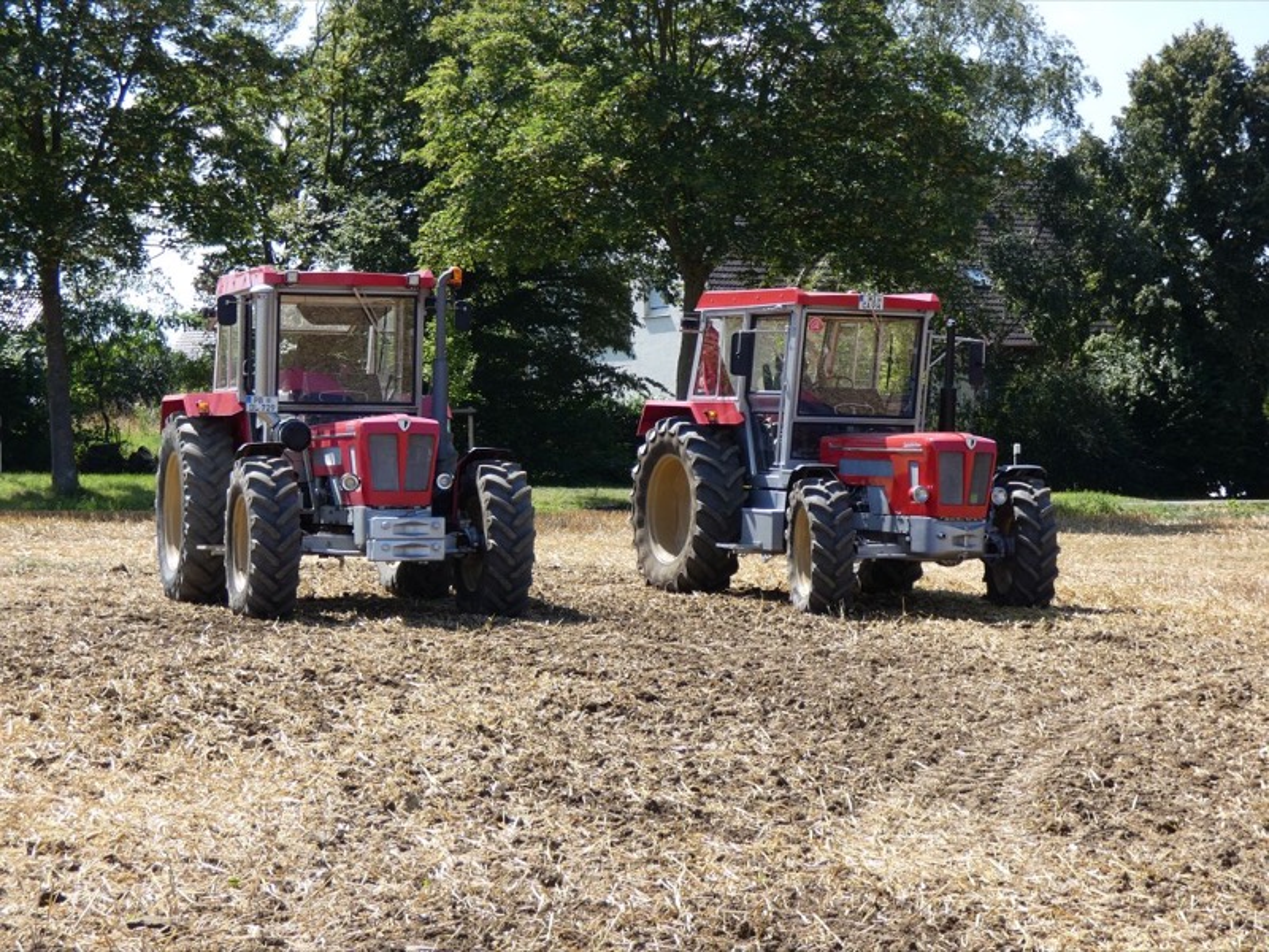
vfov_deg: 17.0
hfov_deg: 22.5
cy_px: 476
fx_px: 3189
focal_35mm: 87
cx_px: 634
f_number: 4.6
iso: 80
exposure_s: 1/250
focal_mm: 15.6
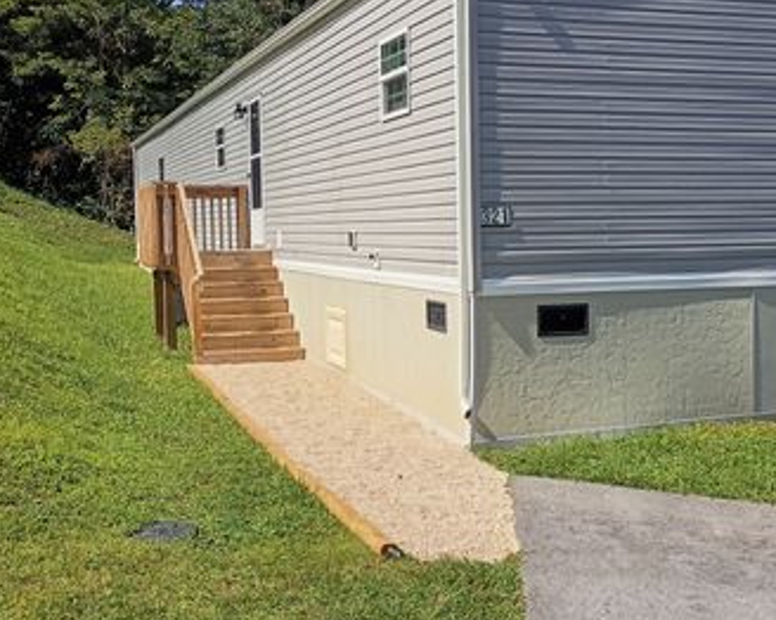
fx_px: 1056
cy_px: 284
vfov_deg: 32.7
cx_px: 389
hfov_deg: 40.4
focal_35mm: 46
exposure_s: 1/1401
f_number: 1.8
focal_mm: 4.27
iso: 104
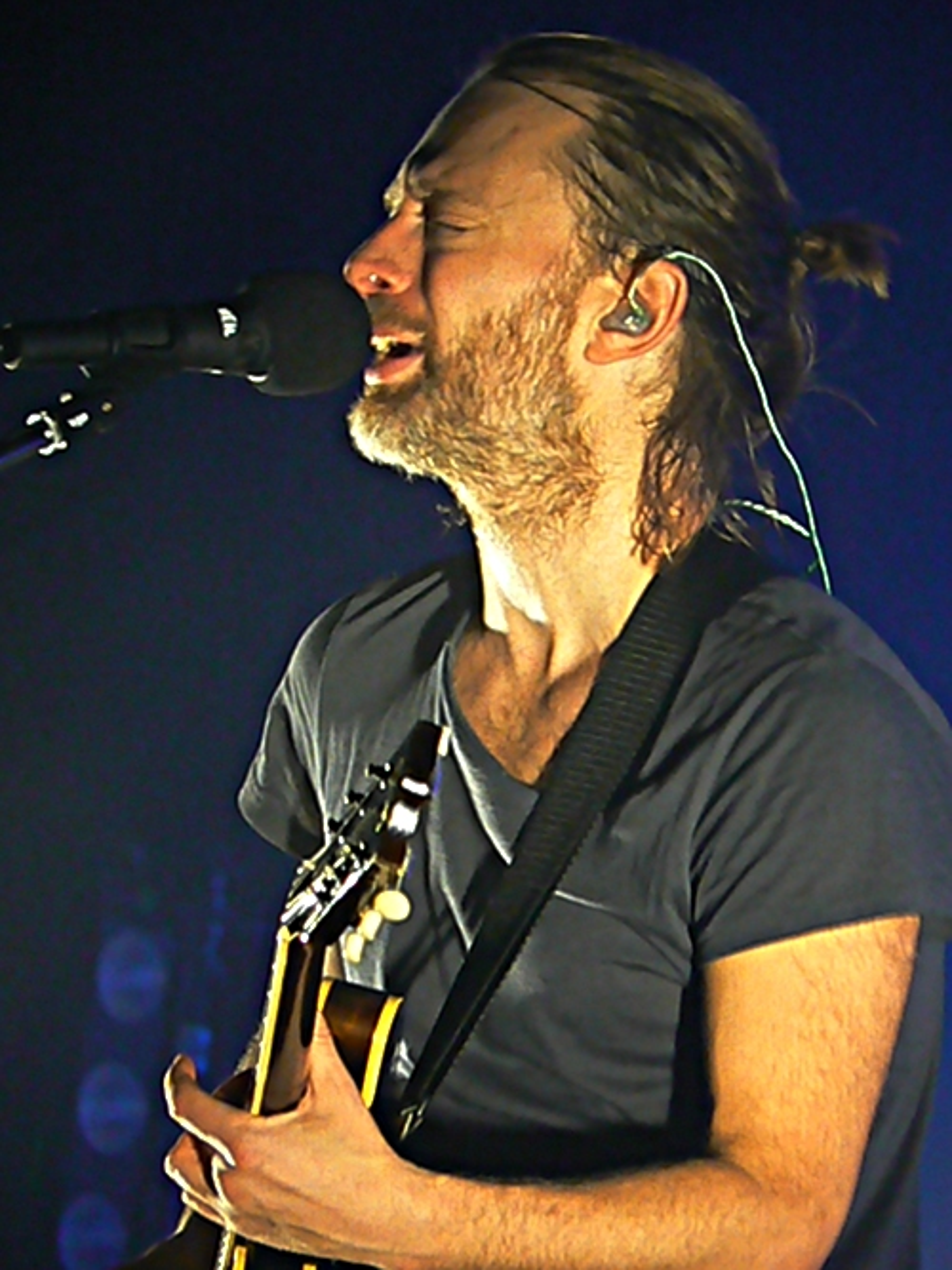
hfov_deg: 4.9
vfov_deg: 6.6
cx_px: 476
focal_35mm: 301
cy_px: 635
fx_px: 11041
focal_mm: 50.1
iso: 800
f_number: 3.3
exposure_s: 1/50
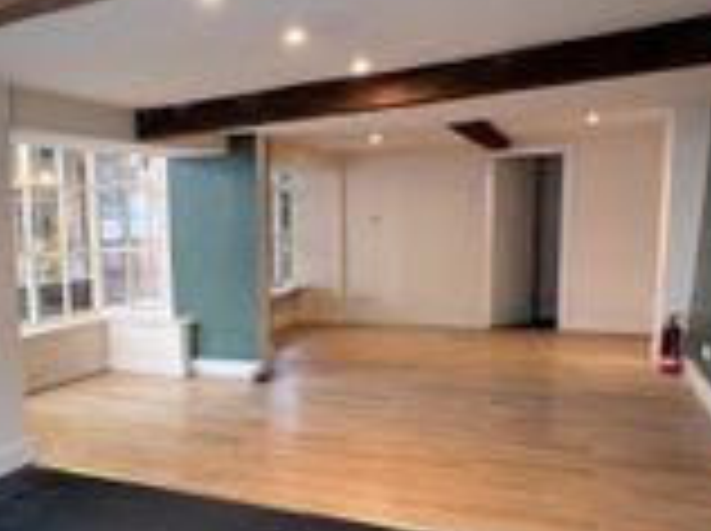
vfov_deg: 42.7
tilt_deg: -7.3
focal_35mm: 33
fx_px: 677
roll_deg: +2.4
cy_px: 315
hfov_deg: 52.6
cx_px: 166
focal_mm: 1.57
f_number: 1.8
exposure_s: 1/100
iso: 200
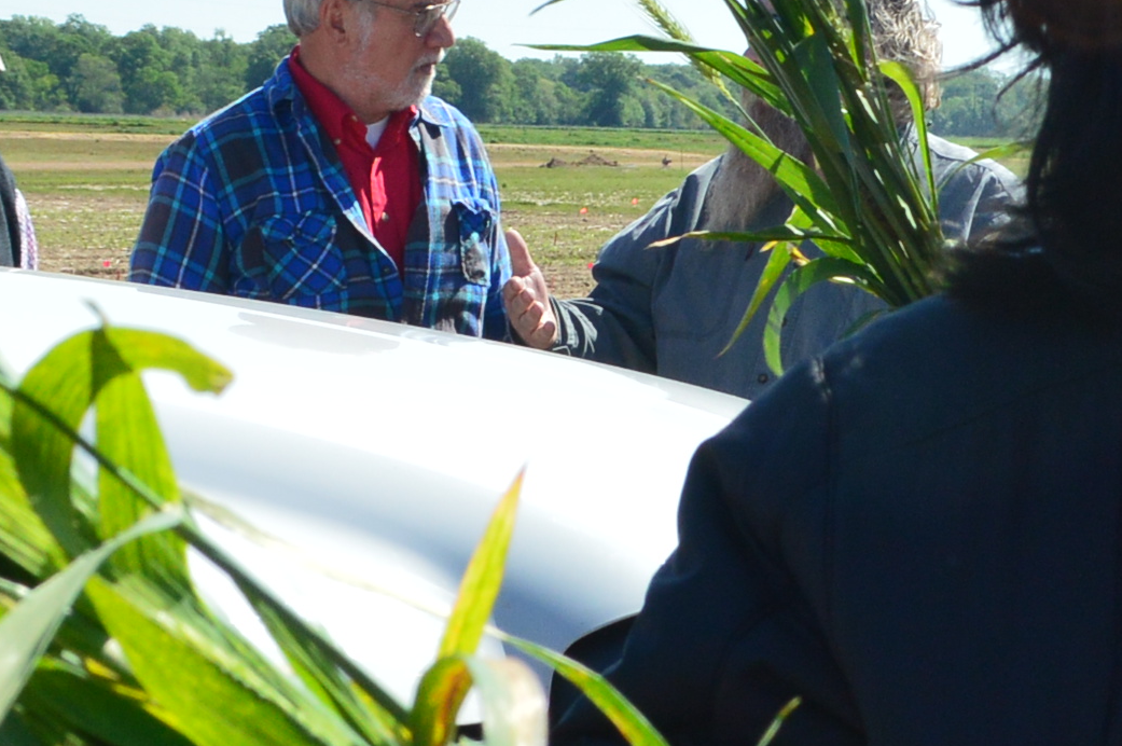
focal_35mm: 143
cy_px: 376
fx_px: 4453
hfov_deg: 14.3
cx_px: 778
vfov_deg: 9.6
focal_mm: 22
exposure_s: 1/400
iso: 400
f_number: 11
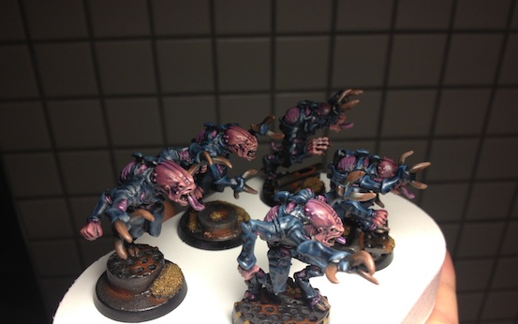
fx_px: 537
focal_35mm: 38
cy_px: 187
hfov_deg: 51.5
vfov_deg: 33.5
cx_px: 262
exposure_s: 1/24
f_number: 2.4
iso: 50
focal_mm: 4.28
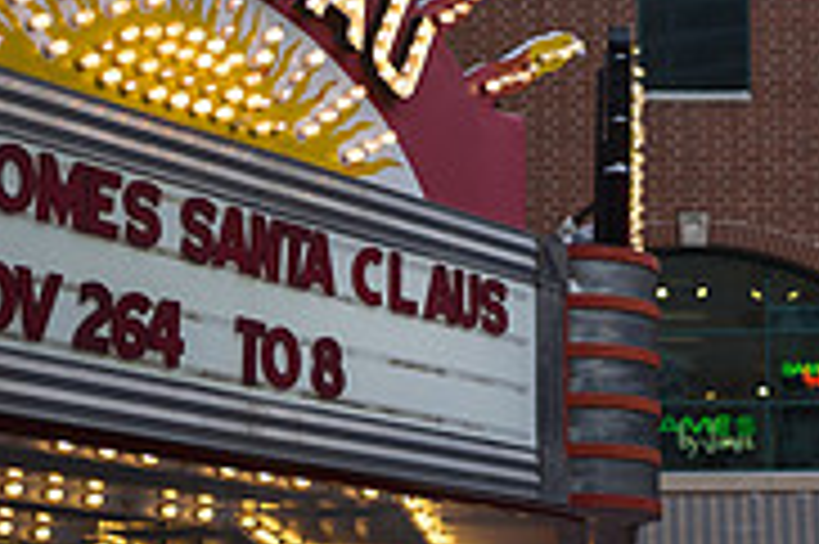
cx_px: 677
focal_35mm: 114
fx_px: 2591
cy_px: 187
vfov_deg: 12.0
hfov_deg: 17.8
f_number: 1.8
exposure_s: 1/160
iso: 64
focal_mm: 35
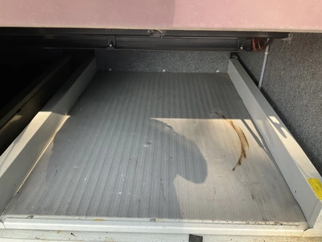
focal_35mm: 29
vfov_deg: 48.2
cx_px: 161
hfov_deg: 61.7
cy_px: 121
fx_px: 270
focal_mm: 3
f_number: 1.8
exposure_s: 1/122
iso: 40
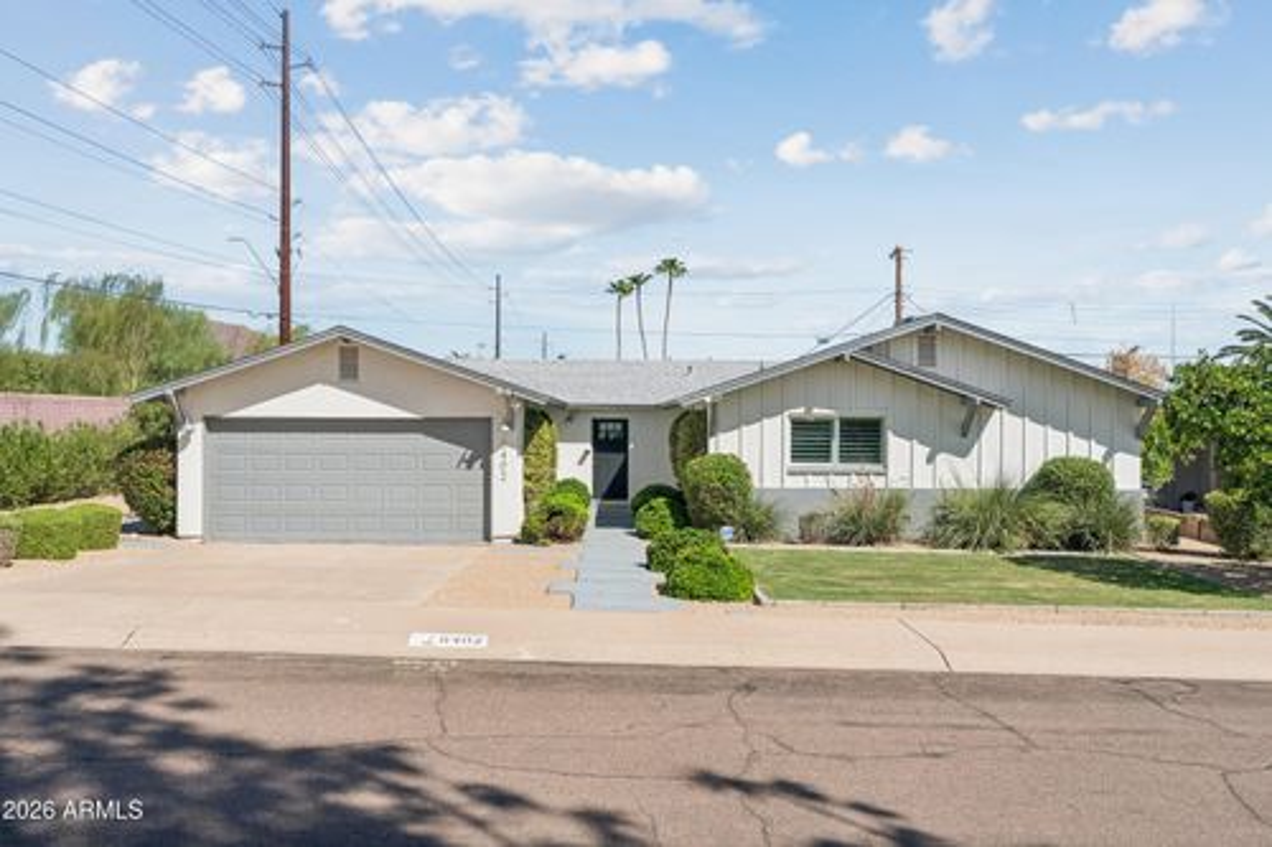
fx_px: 1024
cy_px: 424
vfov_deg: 44.9
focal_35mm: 29
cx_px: 636
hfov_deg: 63.7
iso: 320
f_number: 7.1
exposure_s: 1/1000
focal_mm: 29
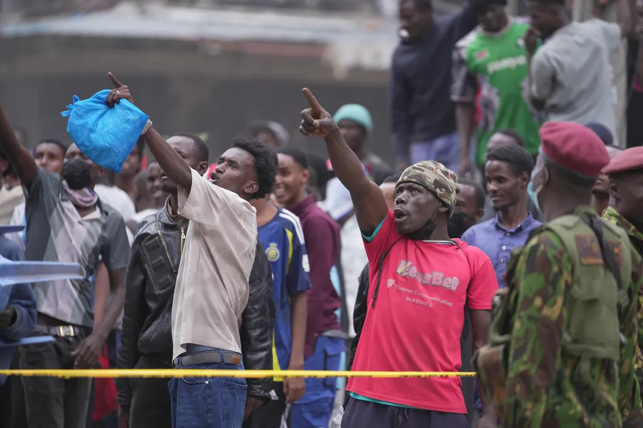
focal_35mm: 195
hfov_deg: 10.6
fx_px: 3482
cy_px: 214
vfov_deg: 7.0
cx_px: 322
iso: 250
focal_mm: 195
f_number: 2.8
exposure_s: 1/400
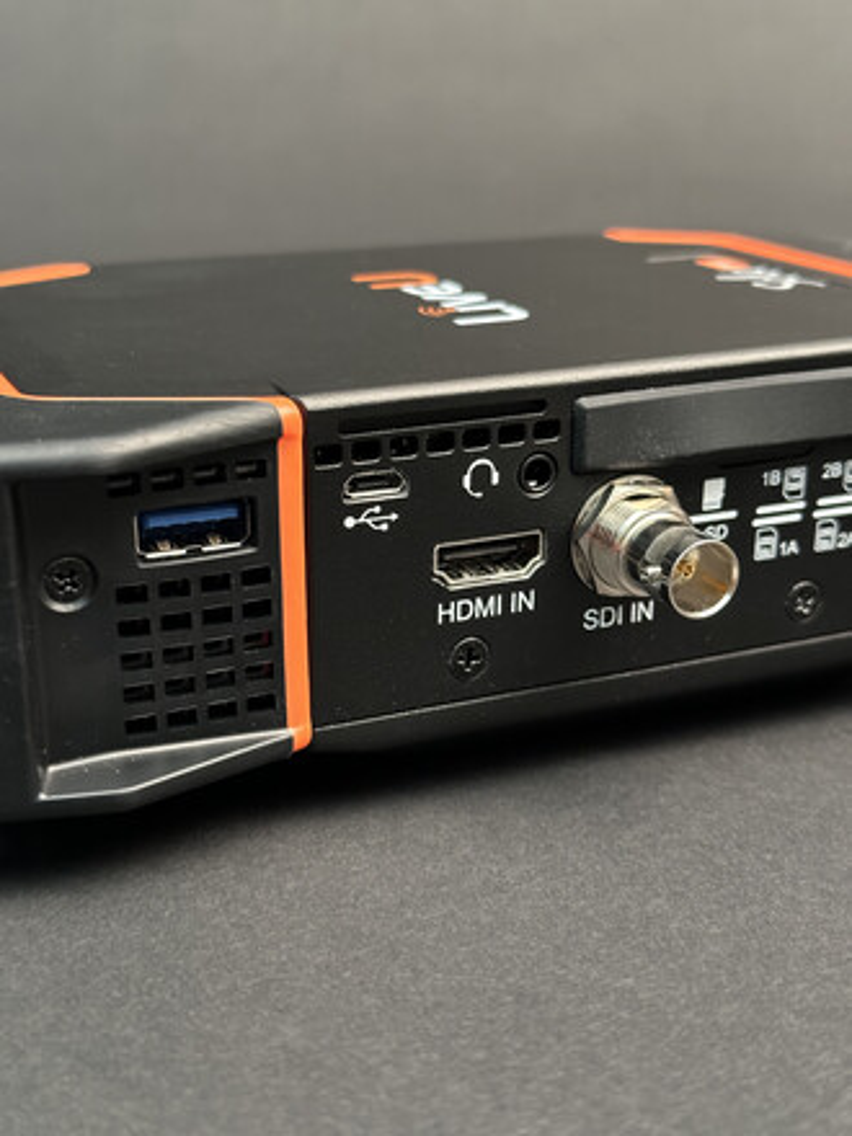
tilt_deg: -18.4
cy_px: 568
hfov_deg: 30.3
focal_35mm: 48
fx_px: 1575
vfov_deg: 39.7
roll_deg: -1.2
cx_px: 426
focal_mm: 6.86
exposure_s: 1/30
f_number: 1.78
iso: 500
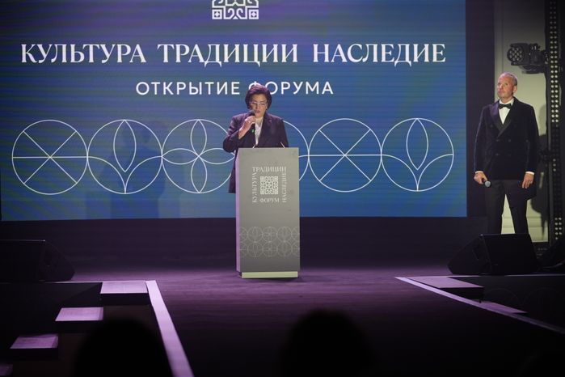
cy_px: 188
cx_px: 282
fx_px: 1742
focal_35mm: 111
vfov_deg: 12.3
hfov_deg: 18.4
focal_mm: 111
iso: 500
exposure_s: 1/400
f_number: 2.8
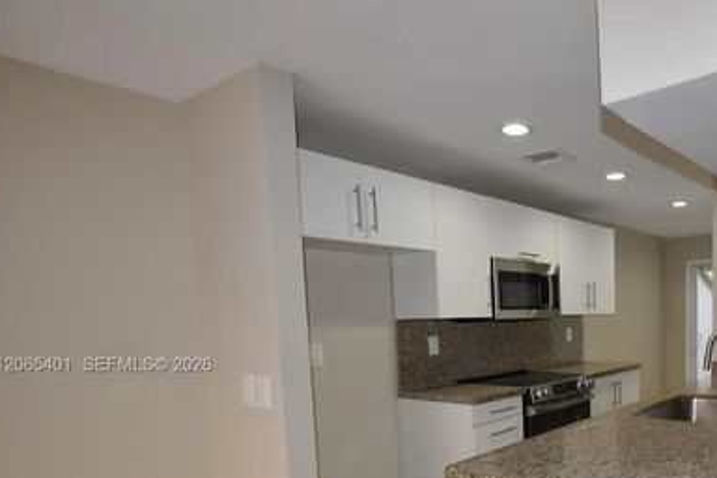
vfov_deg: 49.0
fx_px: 498
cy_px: 366
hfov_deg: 64.9
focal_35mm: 25
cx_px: 577
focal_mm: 10
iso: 800
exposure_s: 1/200
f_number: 5.6
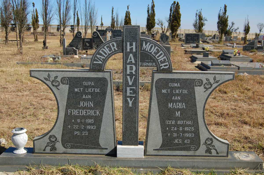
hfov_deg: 46.4
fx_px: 308
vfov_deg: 31.8
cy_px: 88
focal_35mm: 42
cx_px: 132
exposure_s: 1/400
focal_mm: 28
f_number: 6.3
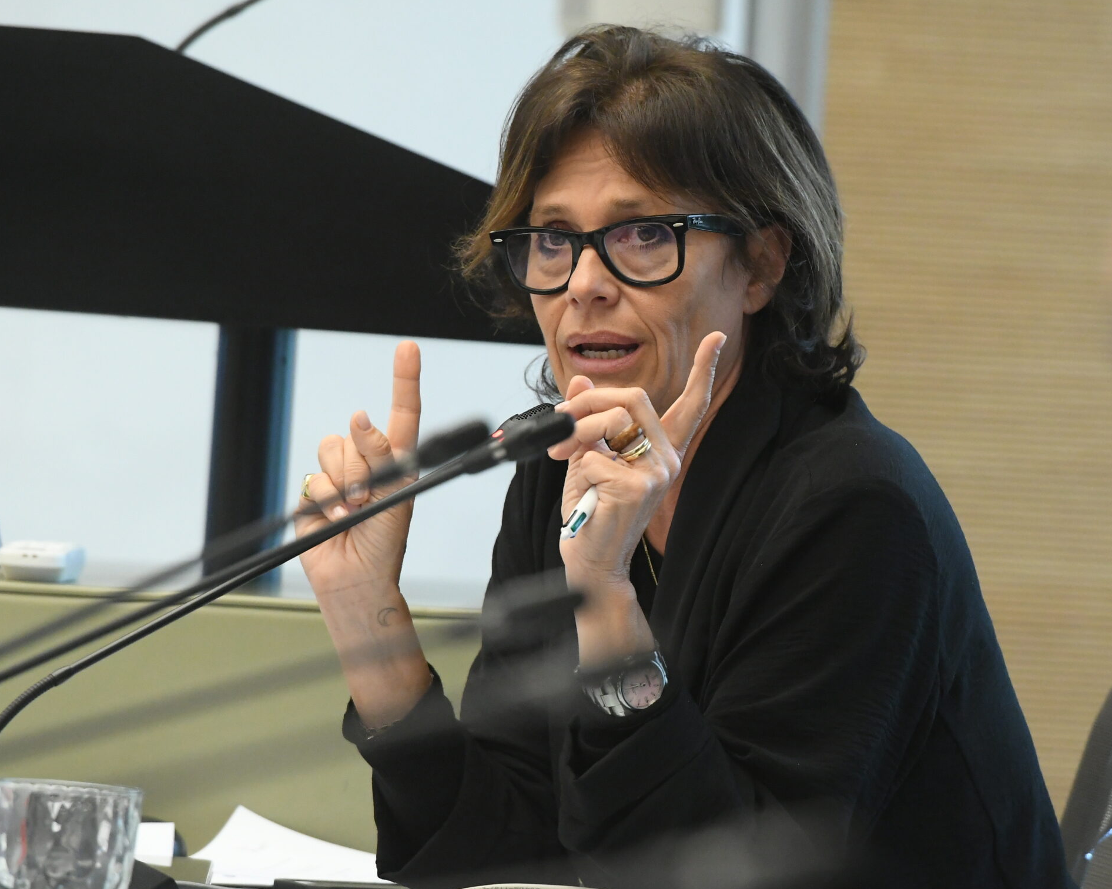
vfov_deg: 4.1
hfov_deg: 5.1
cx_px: 627
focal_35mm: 381
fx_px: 12537
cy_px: 495
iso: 4000
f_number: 3.5
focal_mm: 200
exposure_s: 1/250
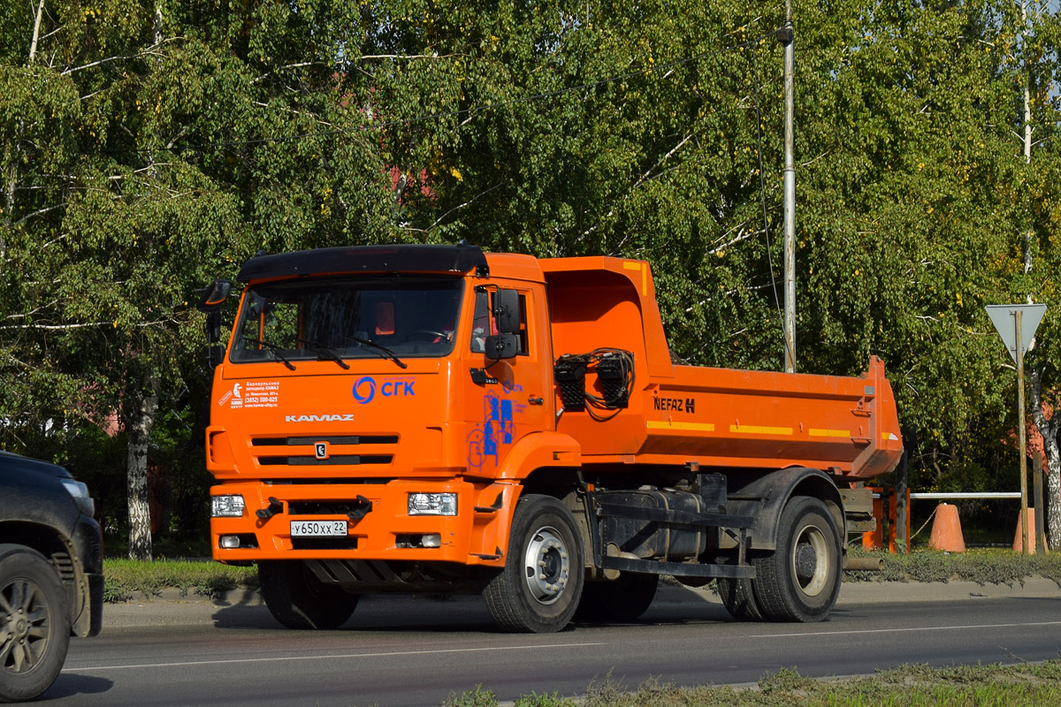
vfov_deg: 16.6
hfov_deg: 24.6
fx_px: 2431
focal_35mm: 82
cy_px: 354
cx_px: 530
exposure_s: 1/800
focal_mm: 55
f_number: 6.3
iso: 100
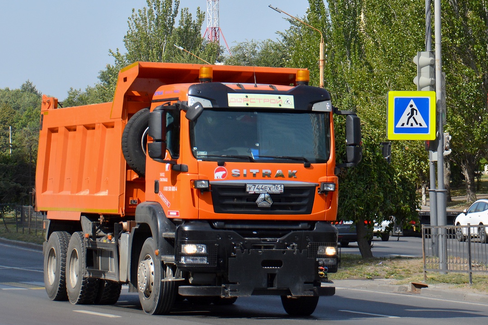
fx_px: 1688
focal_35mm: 125
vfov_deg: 11.0
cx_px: 220
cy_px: 160
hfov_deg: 16.4
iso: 400
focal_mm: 75
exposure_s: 1/1600
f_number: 6.3
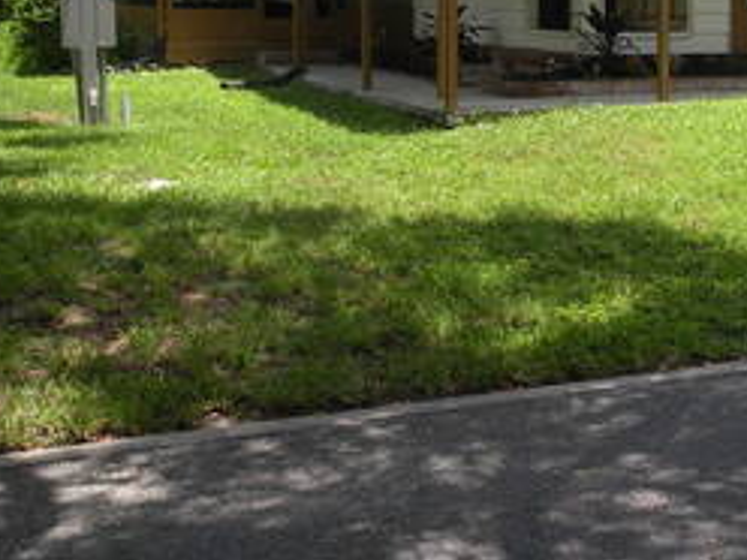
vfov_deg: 21.2
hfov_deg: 27.2
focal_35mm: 68
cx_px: 723
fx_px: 1467
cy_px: 81
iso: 64
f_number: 5.6
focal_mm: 5.8
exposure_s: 1/178
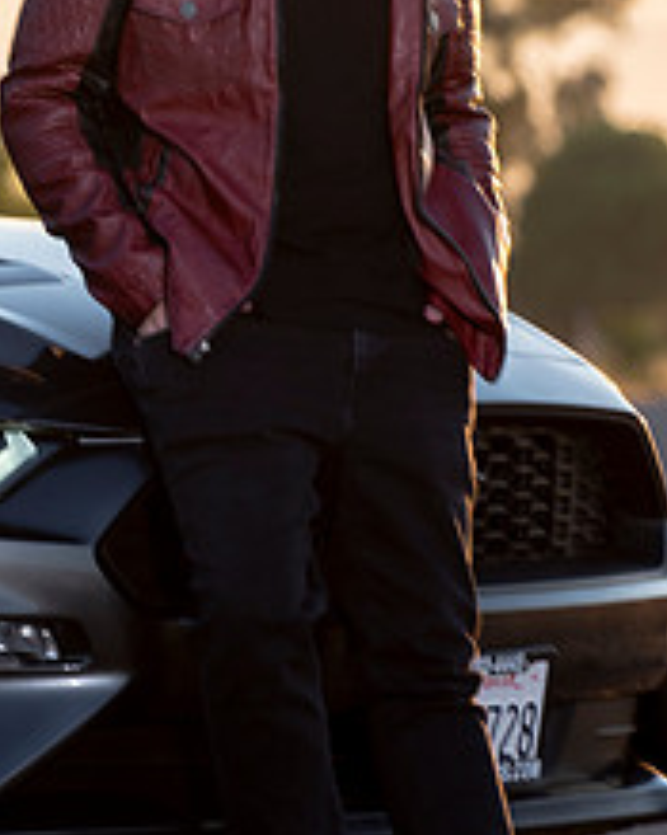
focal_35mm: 506
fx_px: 12495
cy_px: 223
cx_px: -246
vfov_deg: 3.8
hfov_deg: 3.1
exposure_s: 1/100
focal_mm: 160
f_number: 5
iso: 50
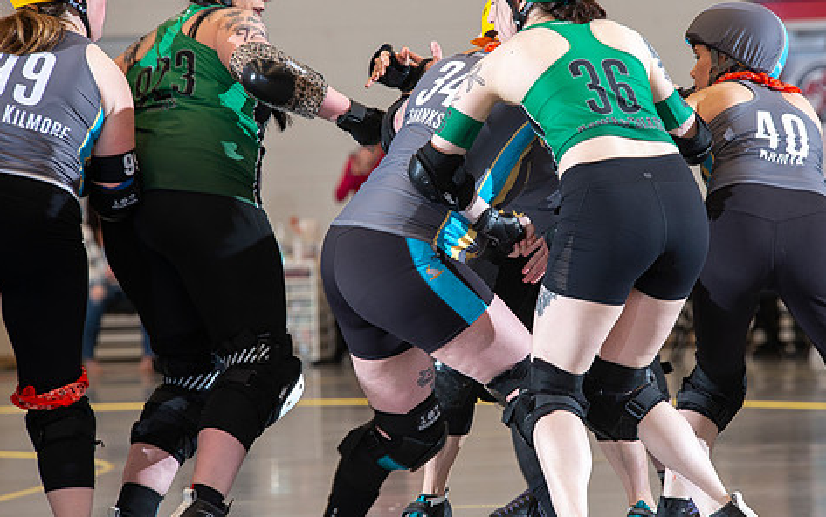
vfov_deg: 5.3
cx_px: 498
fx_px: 5630
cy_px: 254
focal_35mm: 250
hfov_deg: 8.4
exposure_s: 1/160
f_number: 5.6
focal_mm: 200
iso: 640
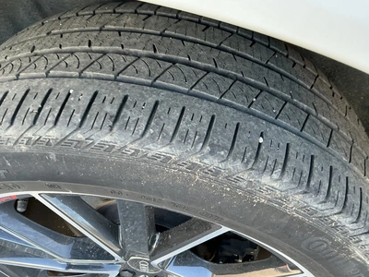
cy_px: 138
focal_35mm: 28
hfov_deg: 63.4
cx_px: 184
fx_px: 298
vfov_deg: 49.7
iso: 64
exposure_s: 1/79
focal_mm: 3
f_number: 1.8
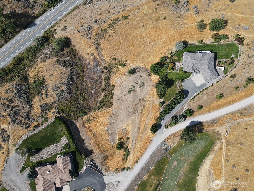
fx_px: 176
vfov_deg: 56.8
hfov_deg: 71.6
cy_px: 96
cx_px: 127
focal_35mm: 24
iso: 100
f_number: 2.8
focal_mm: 4.5
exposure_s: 1/640
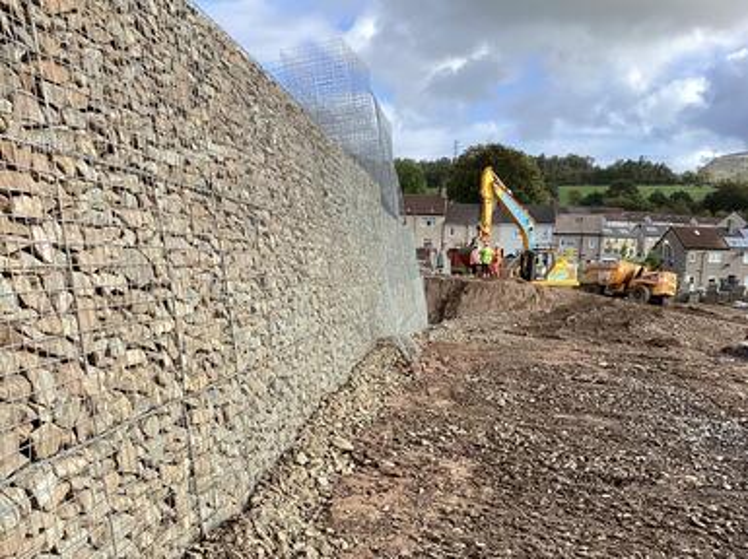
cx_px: 374
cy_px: 280
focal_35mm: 31
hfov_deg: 58.4
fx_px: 669
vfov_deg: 45.4
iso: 25
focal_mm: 3.3
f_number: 2.4
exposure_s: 1/503
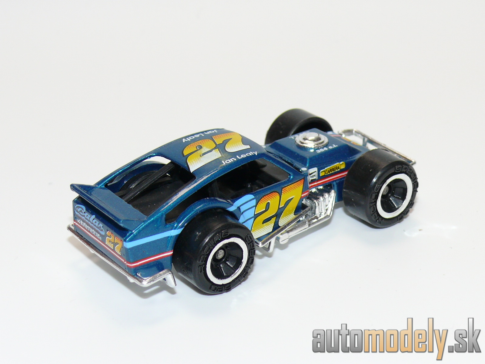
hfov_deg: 22.0
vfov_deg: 16.6
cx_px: 242
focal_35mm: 89
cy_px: 182
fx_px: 1247
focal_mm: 12.5
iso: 100
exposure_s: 1/30
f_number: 4
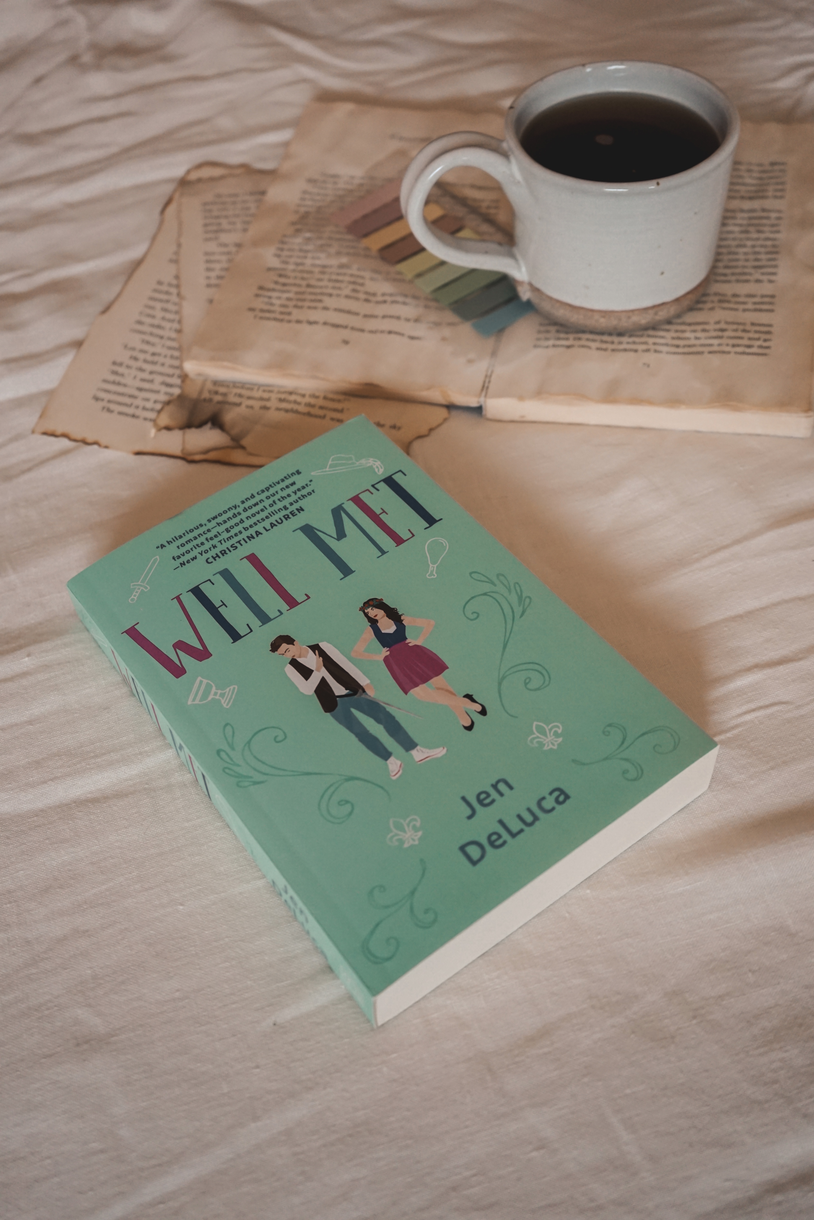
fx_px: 1221
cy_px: 610
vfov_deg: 53.1
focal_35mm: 36
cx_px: 407
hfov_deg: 36.9
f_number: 4
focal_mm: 36
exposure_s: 1/160
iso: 1000
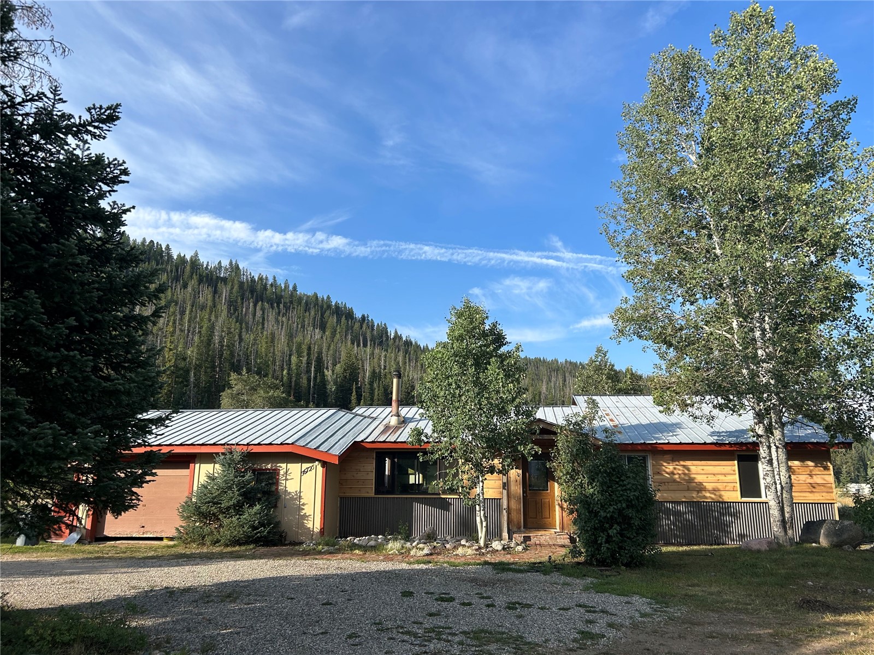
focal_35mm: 26
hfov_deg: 67.3
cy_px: 328
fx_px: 656
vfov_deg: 53.1
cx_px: 437
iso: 50
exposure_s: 1/2571
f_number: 1.5
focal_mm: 5.7
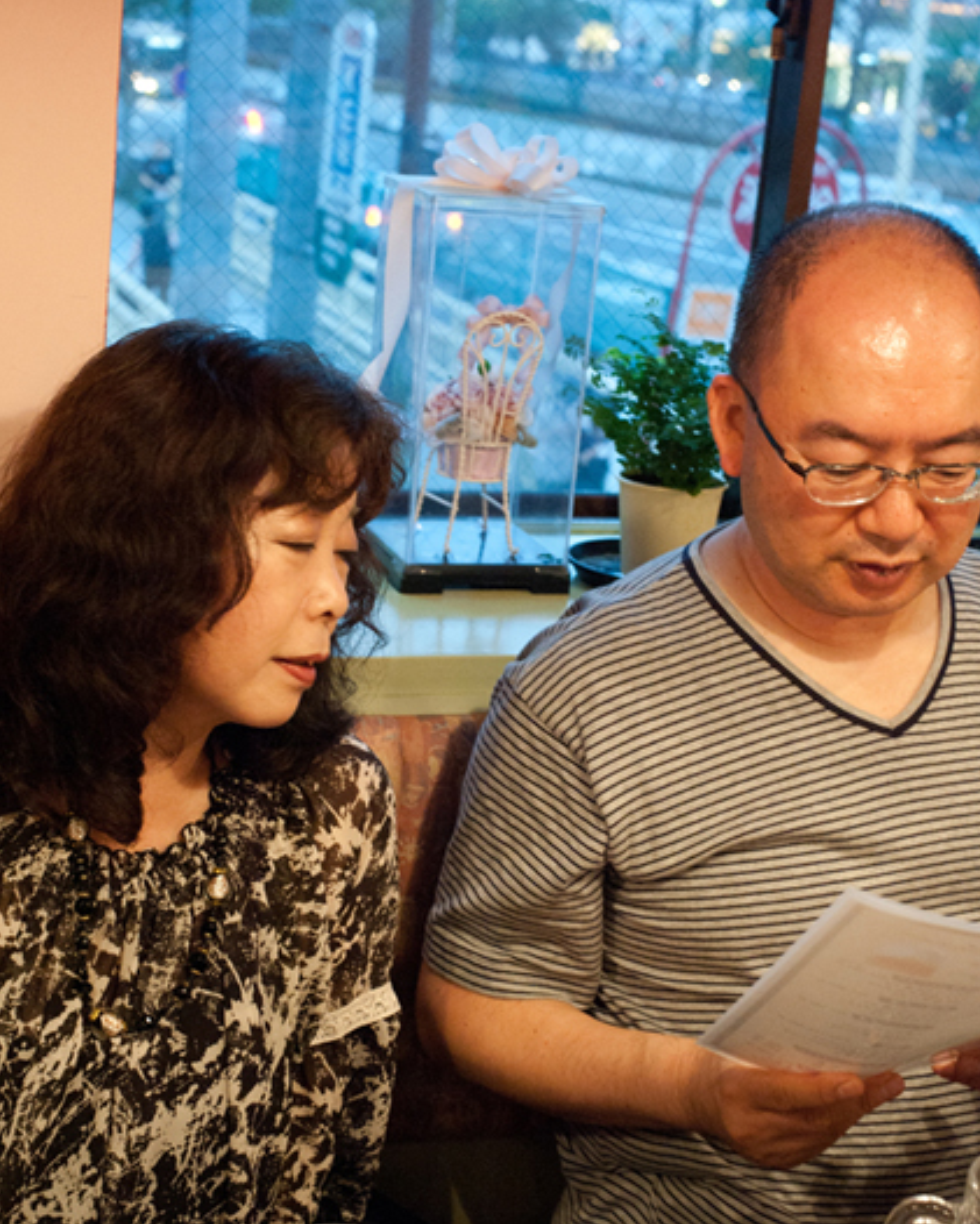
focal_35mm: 57
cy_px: 649
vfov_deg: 33.0
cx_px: 489
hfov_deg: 26.7
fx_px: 2066
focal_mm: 50
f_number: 8
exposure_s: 1/60
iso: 6400
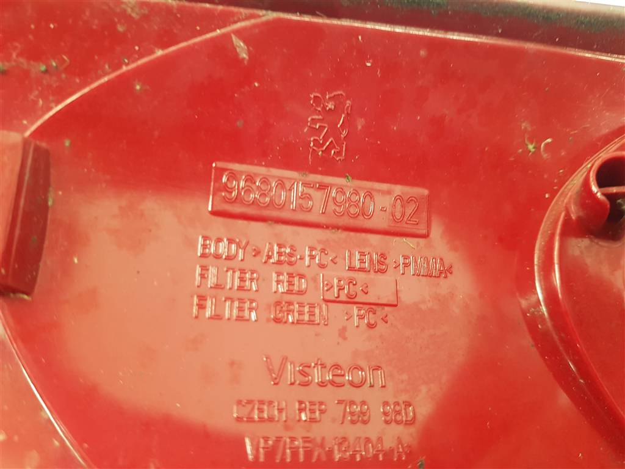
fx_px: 469
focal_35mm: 26
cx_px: 312
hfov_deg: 67.3
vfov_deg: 53.1
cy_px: 234
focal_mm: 4.2
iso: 200
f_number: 1.7
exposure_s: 1/33
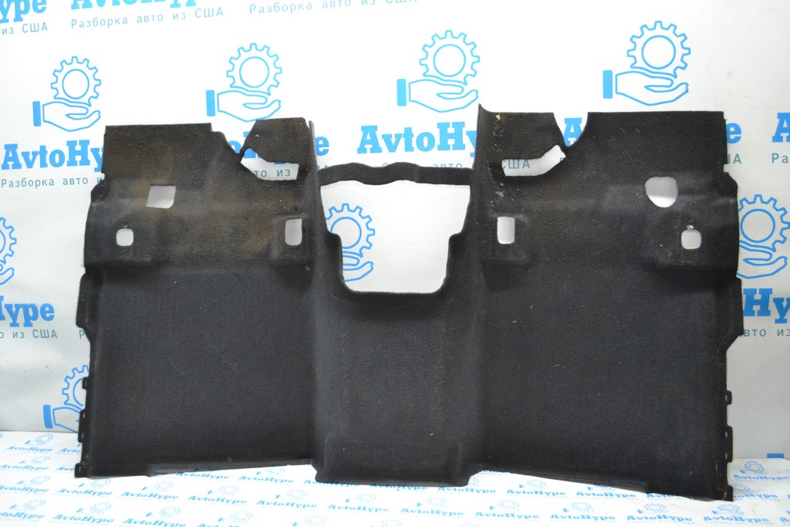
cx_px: 395
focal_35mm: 30
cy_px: 264
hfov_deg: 61.9
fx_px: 658
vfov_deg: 43.6
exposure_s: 1/60
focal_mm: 20
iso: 500
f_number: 3.8
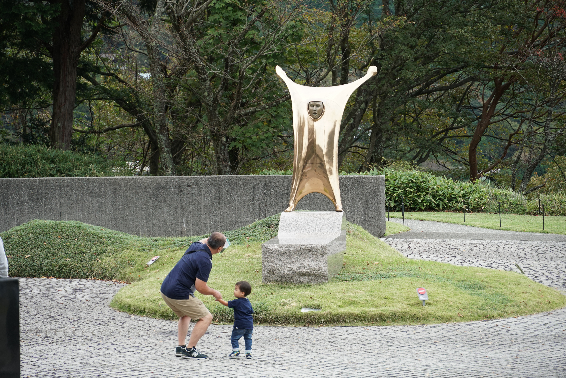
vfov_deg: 9.1
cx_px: 283
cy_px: 189
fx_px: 2358
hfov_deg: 13.7
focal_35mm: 150
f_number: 5.6
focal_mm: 100
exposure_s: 1/160
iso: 320
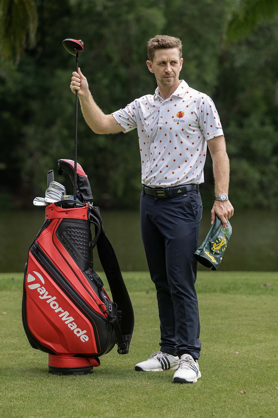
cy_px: 209
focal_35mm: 125
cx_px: 139
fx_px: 1448
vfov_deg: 16.4
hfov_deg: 11.0
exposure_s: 1/1000
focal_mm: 125
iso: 180
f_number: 3.5
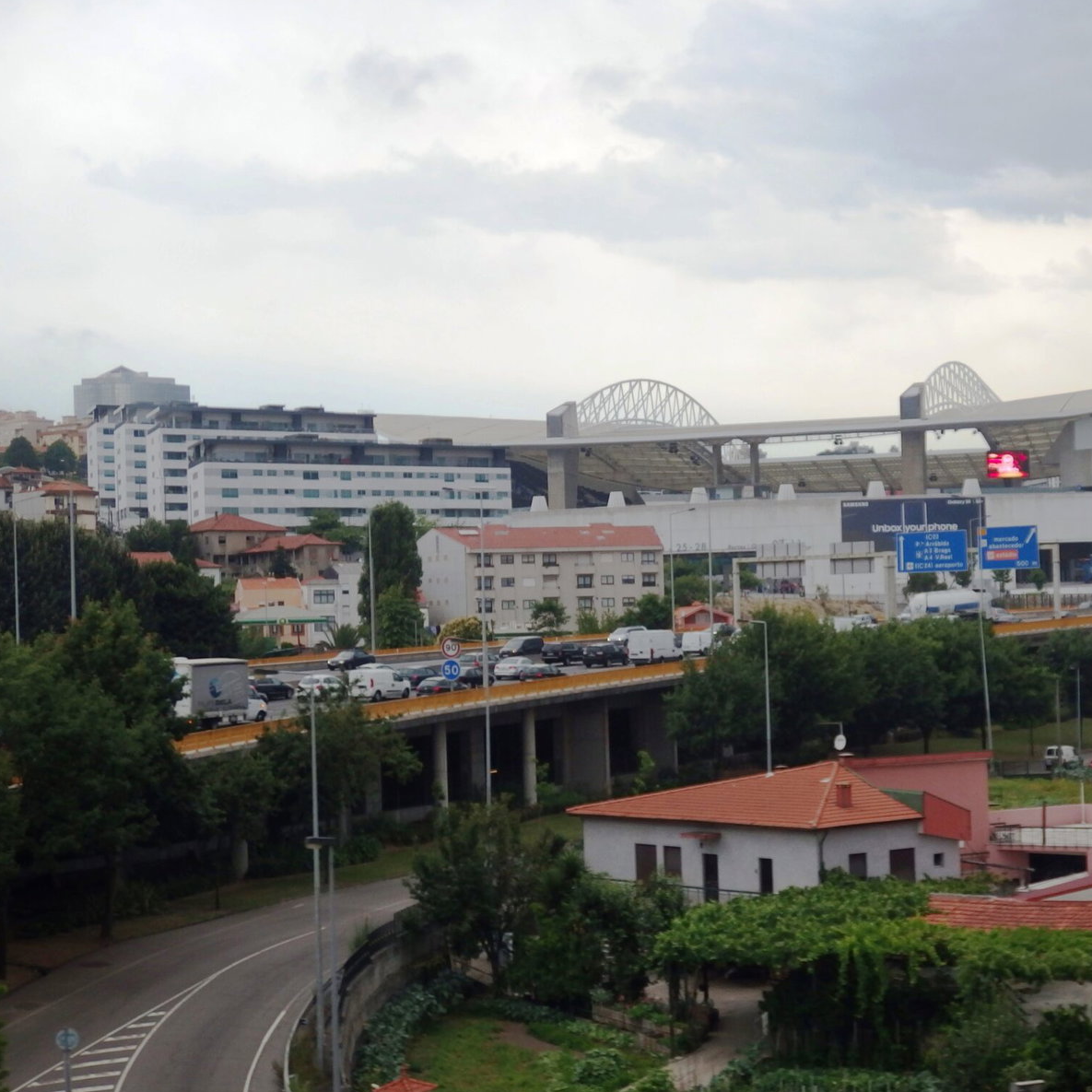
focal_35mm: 74
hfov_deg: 23.3
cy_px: 545
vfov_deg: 23.4
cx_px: 717
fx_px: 2641
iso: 100
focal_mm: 11.1
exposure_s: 1/125
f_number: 2.3
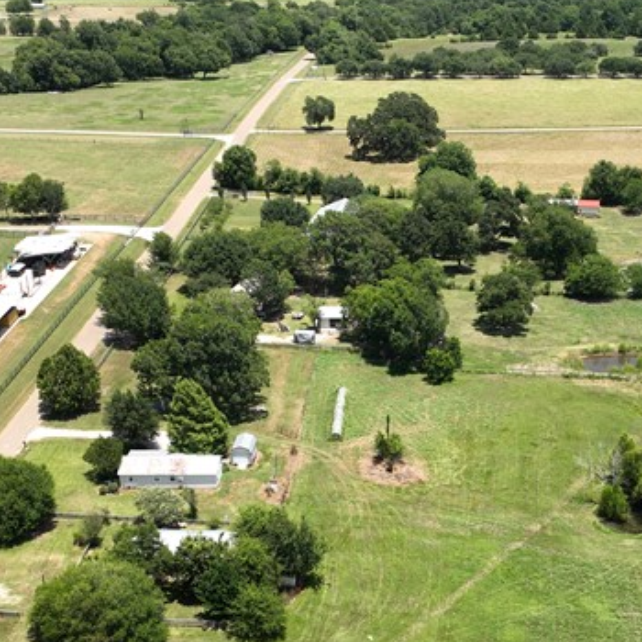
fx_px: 1301
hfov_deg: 27.5
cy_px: 504
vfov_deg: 27.2
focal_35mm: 62
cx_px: 437
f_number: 2.8
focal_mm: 12.29
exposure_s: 1/1250
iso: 100
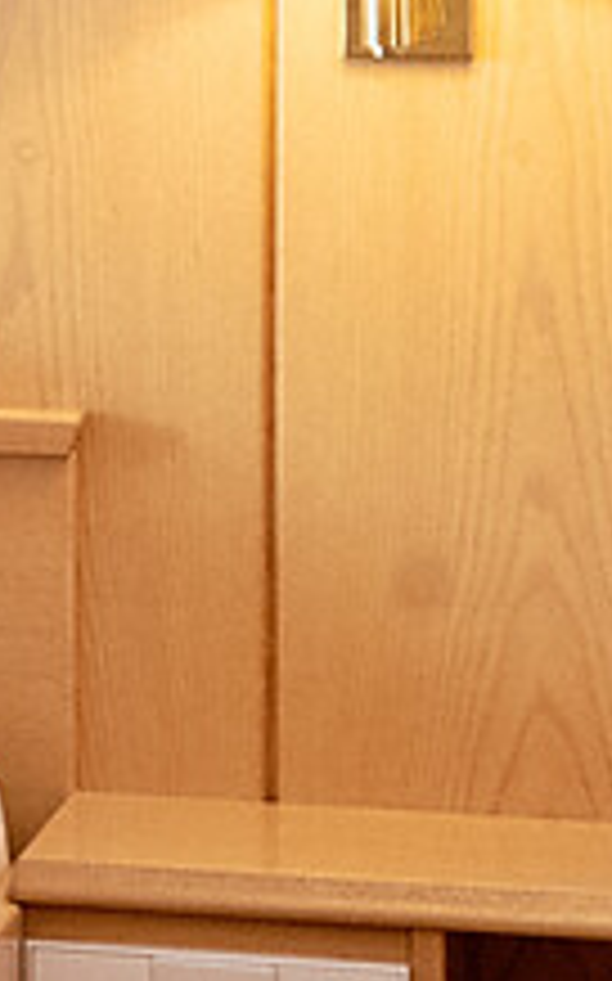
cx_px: -3087
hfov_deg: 4.0
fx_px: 7215
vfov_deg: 7.7
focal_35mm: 270
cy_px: -216
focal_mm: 30
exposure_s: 1/25
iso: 640
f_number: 9
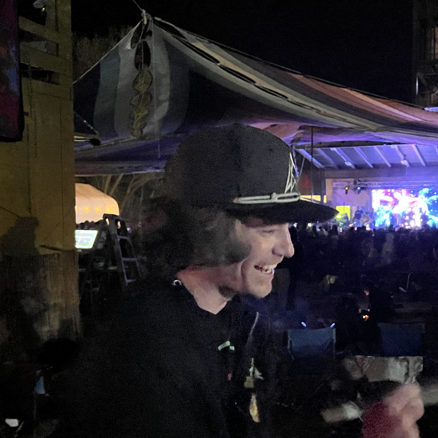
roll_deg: -0.1
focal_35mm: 39
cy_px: 259
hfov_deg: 41.2
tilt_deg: -4.0
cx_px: 343
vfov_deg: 42.7
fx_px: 558
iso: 8000
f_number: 1.5
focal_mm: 5.7
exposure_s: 1/15
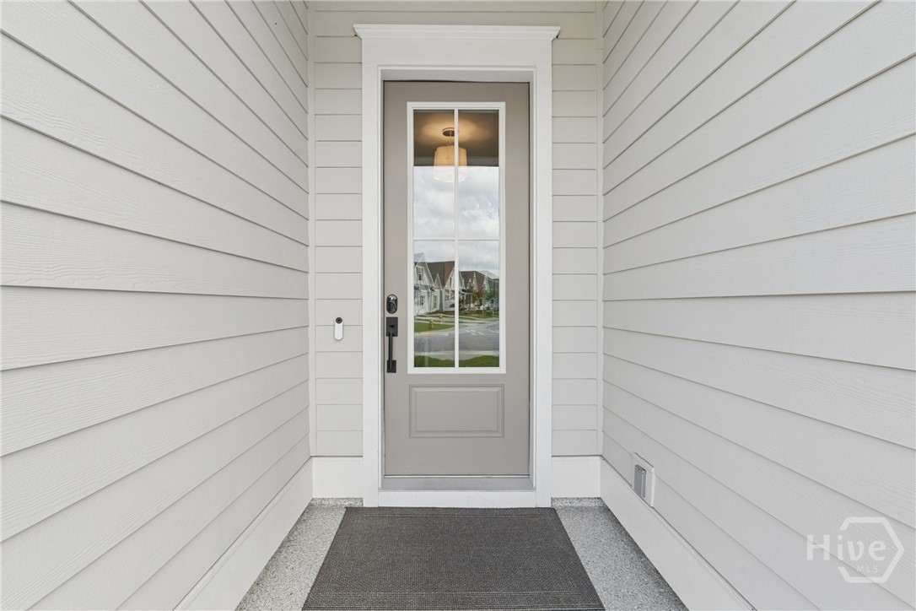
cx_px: 458
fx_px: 407
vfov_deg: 73.7
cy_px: 306
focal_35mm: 16
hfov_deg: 96.7
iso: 1000
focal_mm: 16
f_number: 10
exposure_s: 1/250
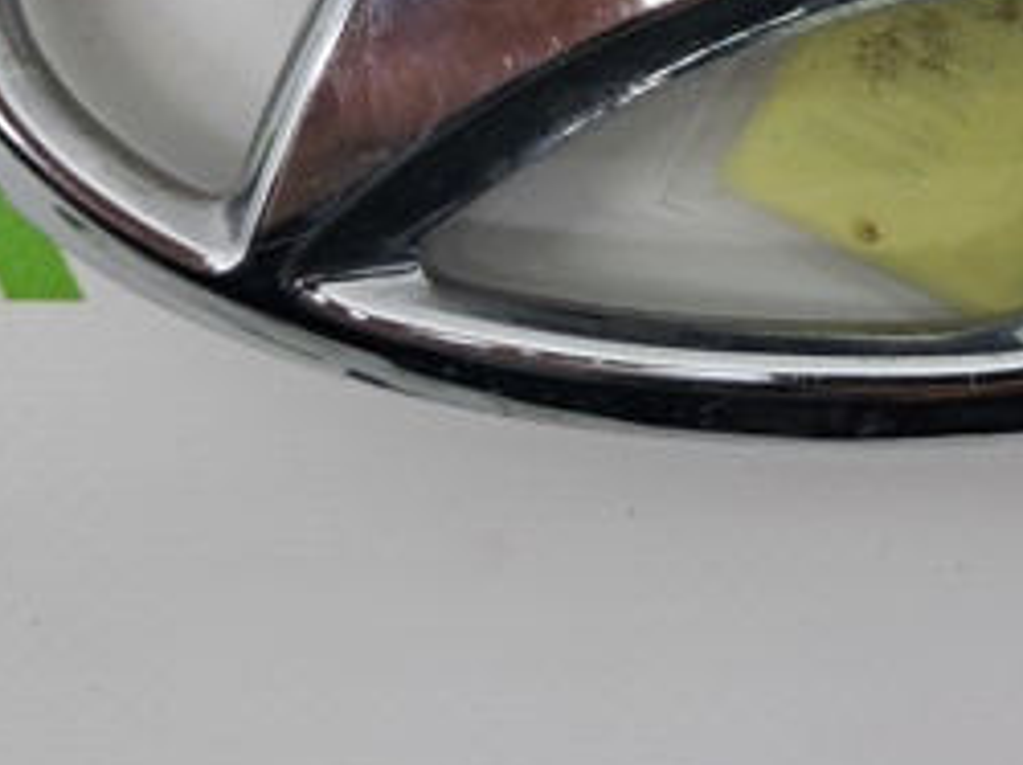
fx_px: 2037
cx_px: 929
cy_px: -162
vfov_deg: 19.9
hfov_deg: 27.2
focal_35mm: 69
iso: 50
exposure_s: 1/50
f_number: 1.8
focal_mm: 4
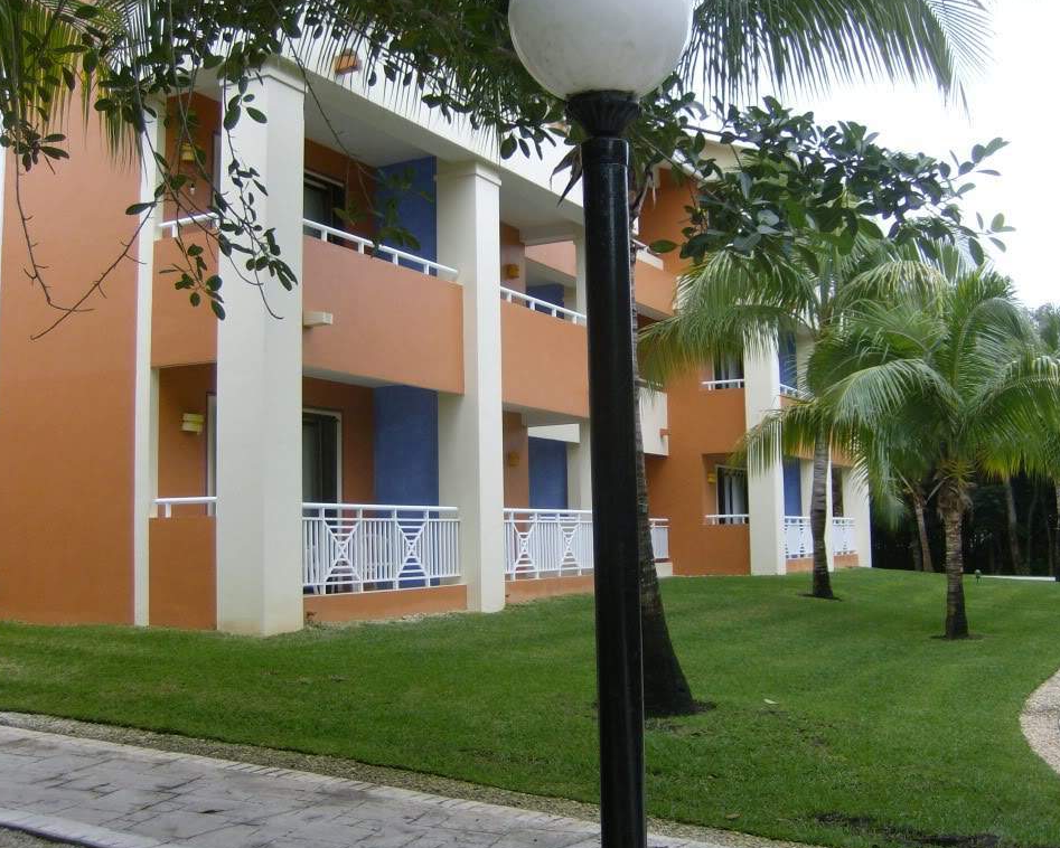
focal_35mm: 38
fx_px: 1192
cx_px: 564
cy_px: 425
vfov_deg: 39.2
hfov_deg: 47.9
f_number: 2.8
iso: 100
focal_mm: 6
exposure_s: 1/218
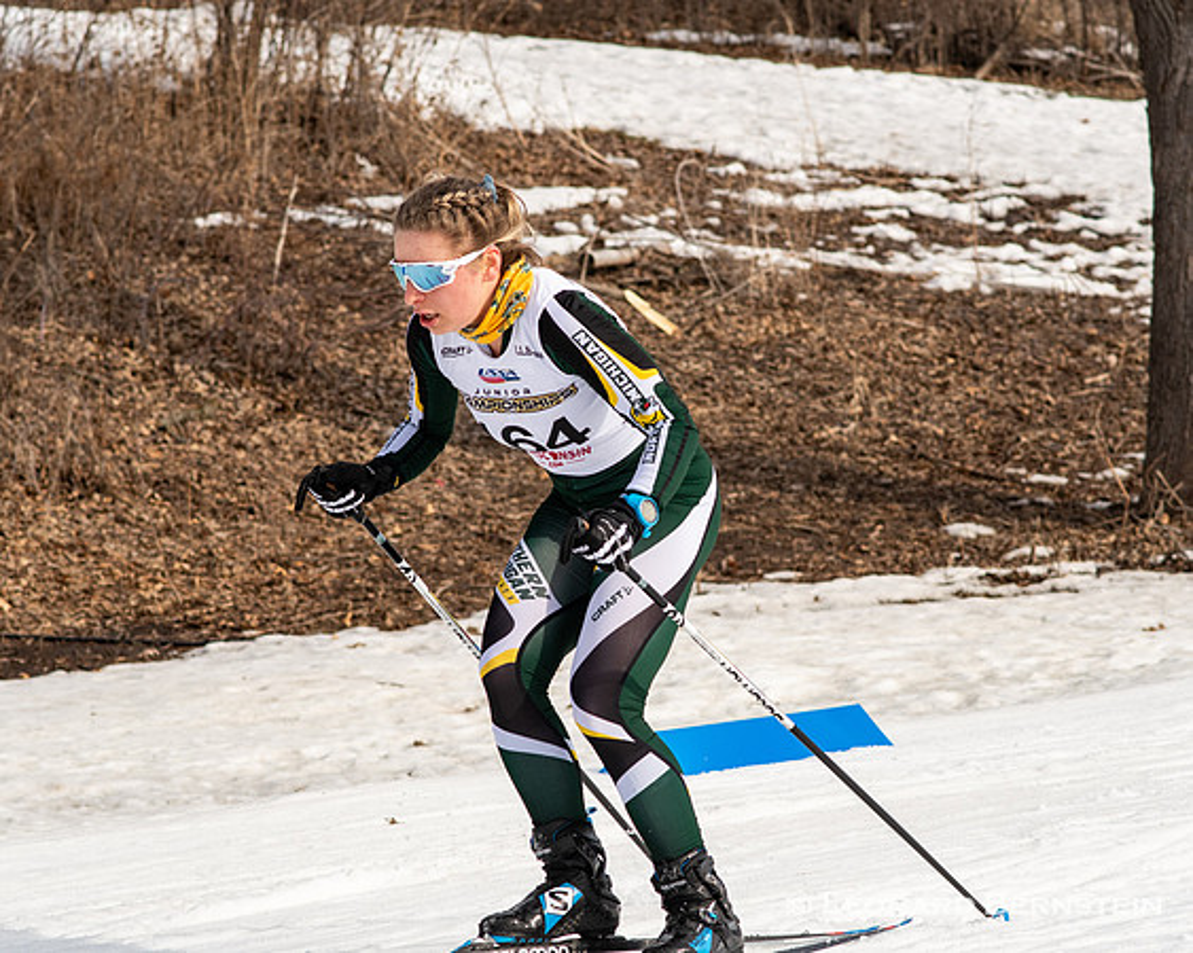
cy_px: 465
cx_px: 581
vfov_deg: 10.5
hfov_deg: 13.1
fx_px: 5190
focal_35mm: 147
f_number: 5.6
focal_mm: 85
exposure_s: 1/2000
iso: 400
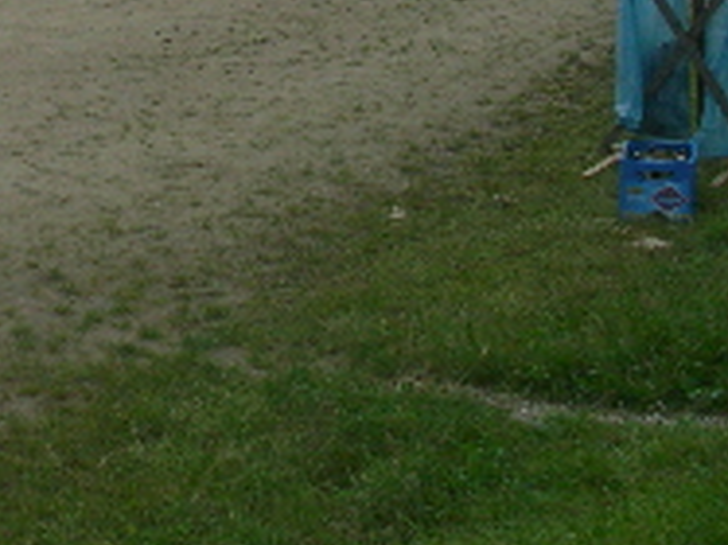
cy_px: -154
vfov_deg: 13.5
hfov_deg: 17.9
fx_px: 2228
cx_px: -86
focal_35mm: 106
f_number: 3
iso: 64
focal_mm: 5.8
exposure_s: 1/30
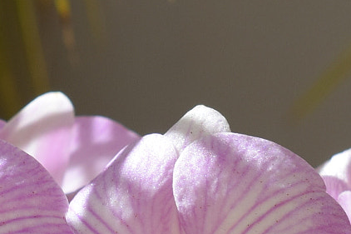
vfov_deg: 6.3
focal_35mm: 216
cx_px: -80
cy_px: 282
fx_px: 2105
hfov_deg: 9.4
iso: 200
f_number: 8
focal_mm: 38
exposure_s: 1/250
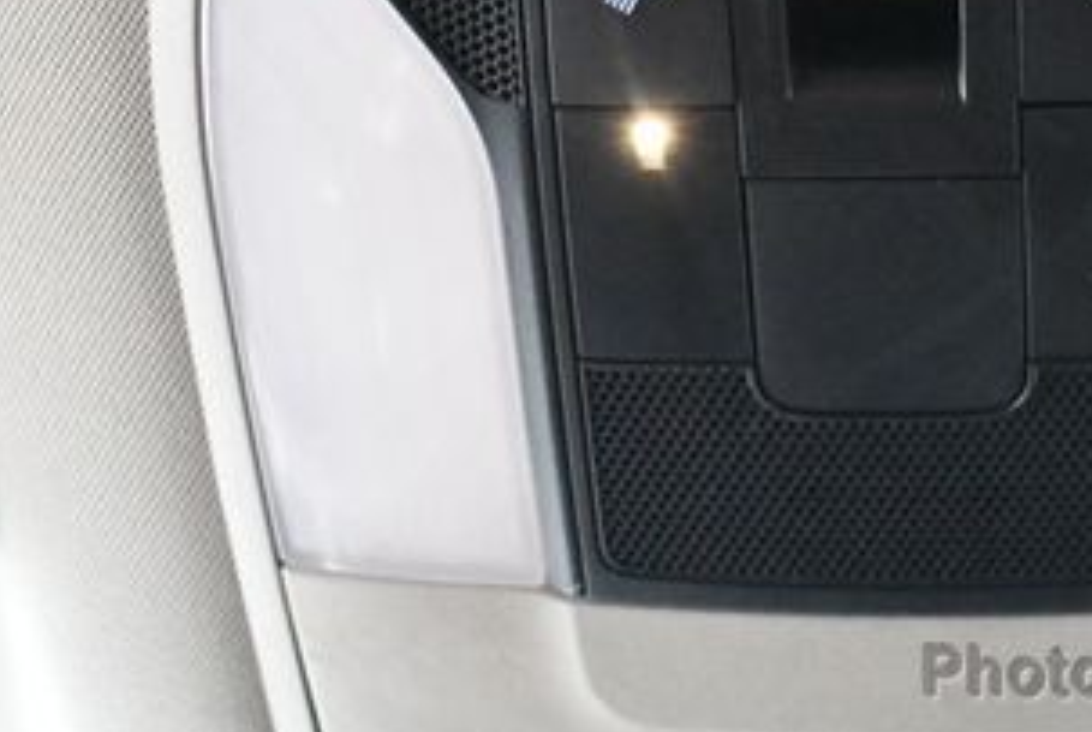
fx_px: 2309
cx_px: 879
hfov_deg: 26.1
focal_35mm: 76
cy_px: -29
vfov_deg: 17.5
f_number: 3.5
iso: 8000
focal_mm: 18
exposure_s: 1/60
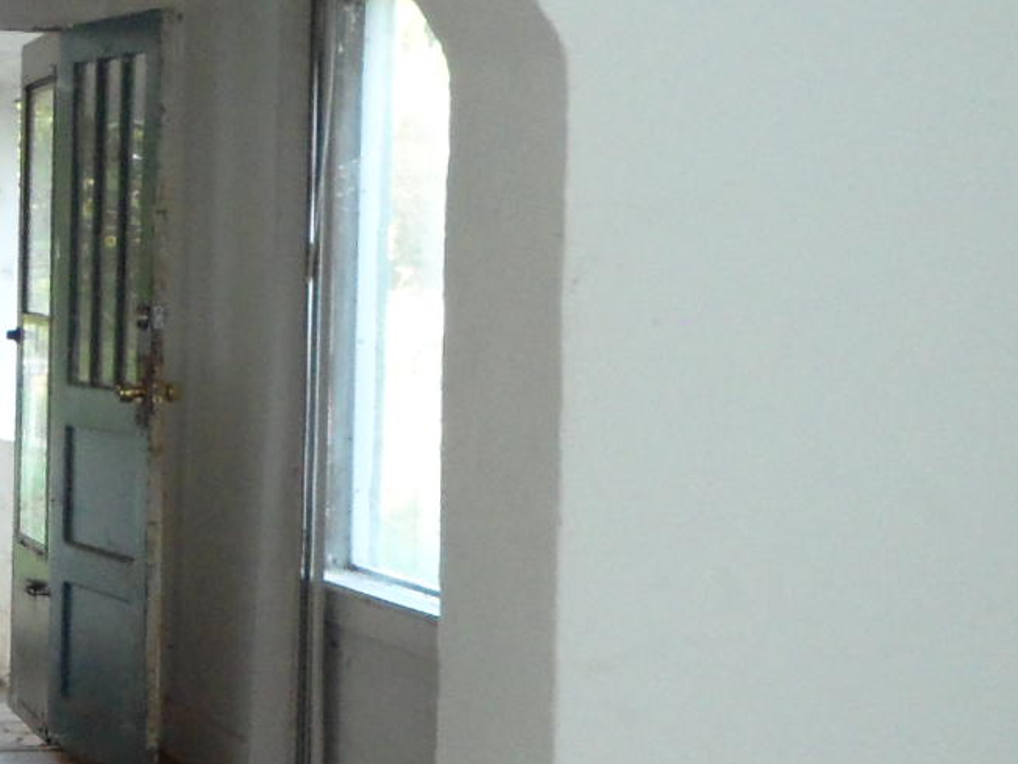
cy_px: 650
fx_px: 3117
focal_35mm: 106
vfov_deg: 13.9
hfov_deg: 17.4
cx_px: -301
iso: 200
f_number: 3.5
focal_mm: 4.9
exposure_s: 1/45
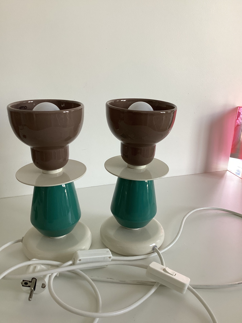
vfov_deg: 58.4
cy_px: 162
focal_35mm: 31
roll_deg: -1.6
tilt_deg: -22.2
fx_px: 289
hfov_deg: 45.4
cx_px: 121
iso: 50
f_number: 2.4
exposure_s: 1/60
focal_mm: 3.3
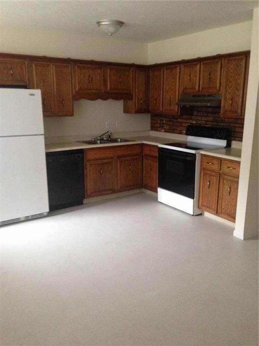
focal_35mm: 33
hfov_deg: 42.9
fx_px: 329
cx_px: 130
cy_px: 173
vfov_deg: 55.4
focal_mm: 4.13
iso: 400
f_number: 2.4
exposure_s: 1/20
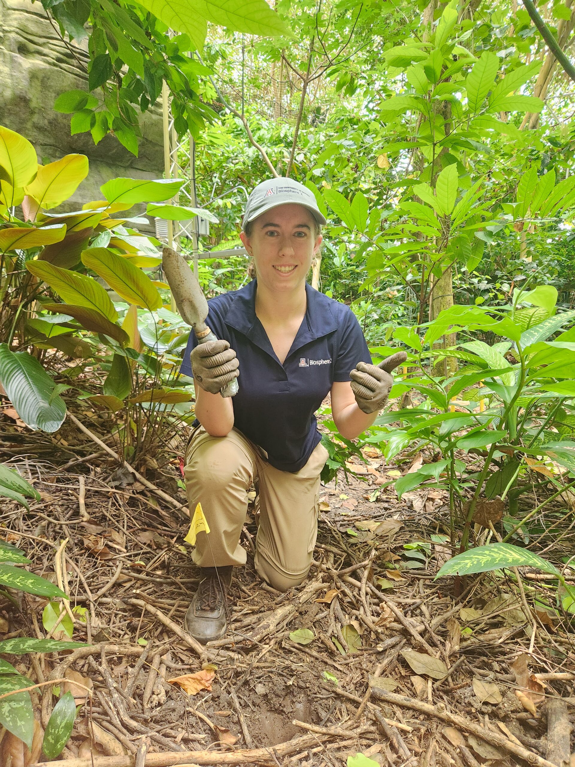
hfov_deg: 58.9
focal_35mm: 23
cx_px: 288
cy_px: 384
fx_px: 509
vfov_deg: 73.9
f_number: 1.8
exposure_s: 1/120
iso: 640
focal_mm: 5.4
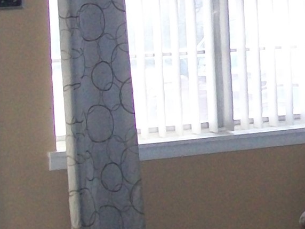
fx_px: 1137
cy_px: 82
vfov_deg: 11.5
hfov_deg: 14.6
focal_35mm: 129
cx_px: 402
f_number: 2.7
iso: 160
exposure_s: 1/125
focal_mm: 6
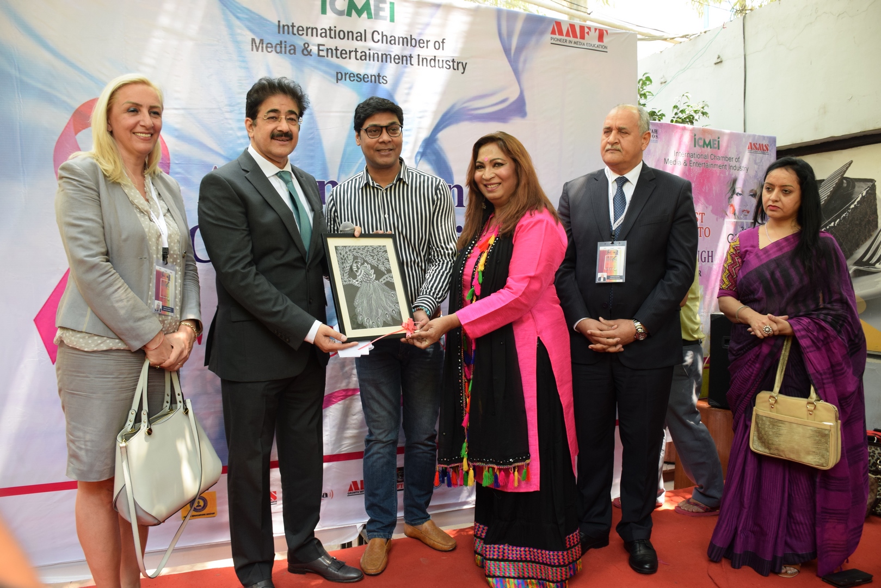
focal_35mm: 27
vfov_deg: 47.9
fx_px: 661
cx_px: 440
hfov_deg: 67.4
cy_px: 294
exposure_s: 1/100
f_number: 6.3
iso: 640
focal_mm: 18
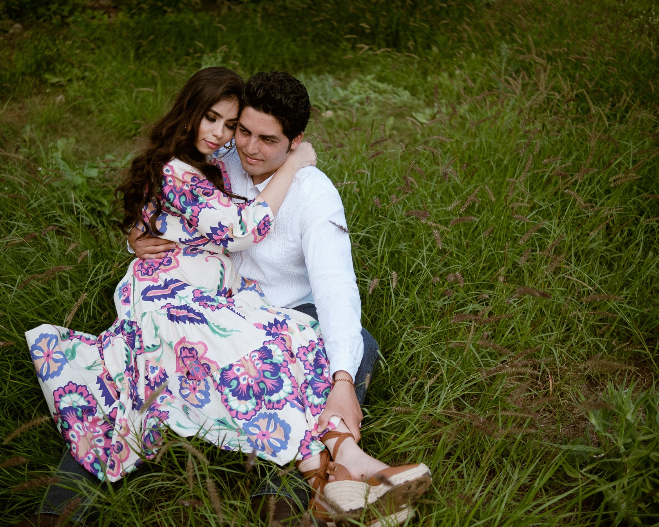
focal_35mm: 40
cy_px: 266
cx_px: 298
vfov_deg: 37.3
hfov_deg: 45.7
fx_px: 780
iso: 80
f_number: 1.4
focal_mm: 23
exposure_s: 1/2000
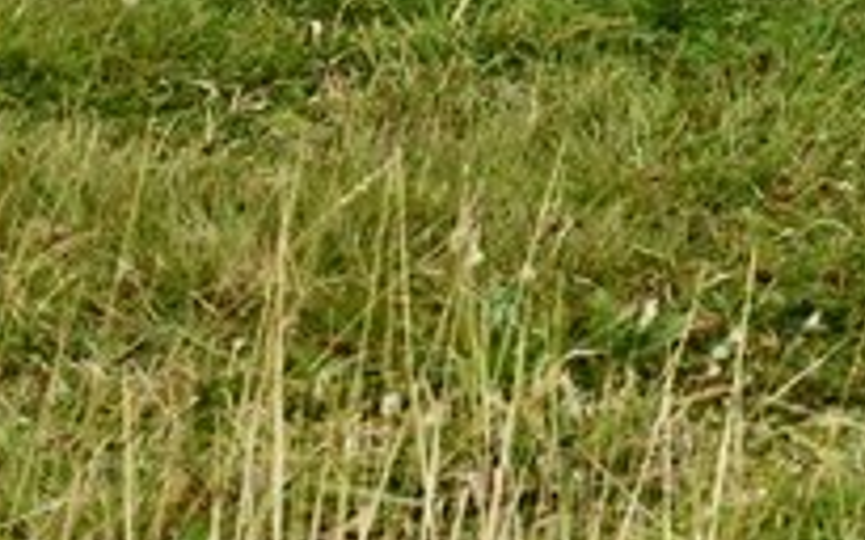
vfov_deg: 3.5
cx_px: 2468
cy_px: -915
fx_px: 8720
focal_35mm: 370
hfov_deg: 5.4
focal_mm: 62
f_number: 13
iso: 1250
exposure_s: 1/640
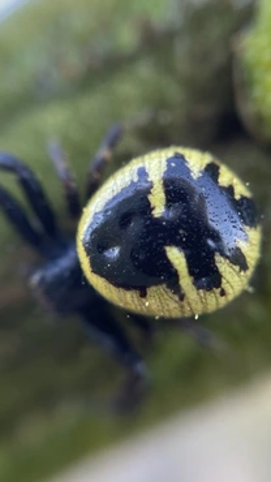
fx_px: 626
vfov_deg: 42.1
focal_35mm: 49
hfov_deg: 24.4
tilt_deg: -10.0
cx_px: 104
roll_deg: -1.8
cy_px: 258
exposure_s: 1/161
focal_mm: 4.2
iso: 32
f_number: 1.6
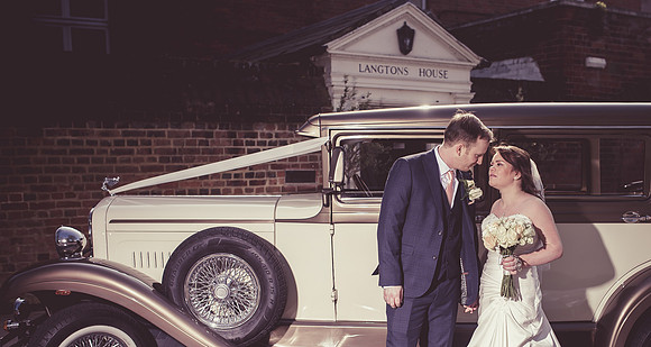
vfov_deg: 22.6
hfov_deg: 41.4
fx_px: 853
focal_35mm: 50
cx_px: 414
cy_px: 282
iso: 100
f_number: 2.8
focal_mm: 35
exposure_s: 1/1600
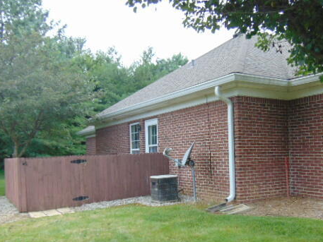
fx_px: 327
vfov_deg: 40.4
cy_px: 154
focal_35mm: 35
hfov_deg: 52.4
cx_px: 185
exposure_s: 1/100
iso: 80
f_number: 3
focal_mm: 4.5
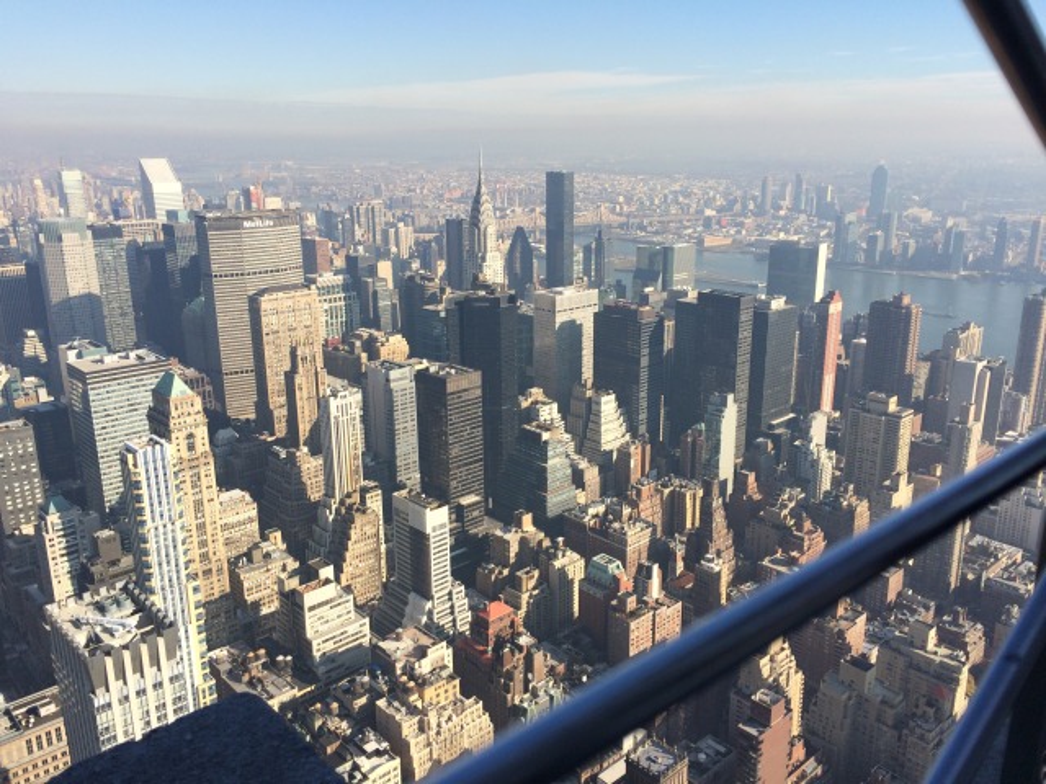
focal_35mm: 29
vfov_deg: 48.2
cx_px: 523
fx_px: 876
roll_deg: +1.0
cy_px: 392
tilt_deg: -18.3
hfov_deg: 61.7
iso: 32
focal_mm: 4.15
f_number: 2.2
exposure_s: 1/1580
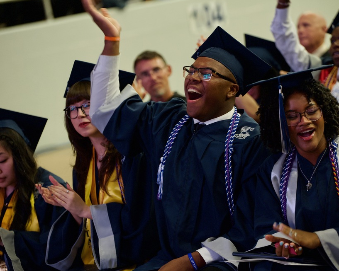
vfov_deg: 11.0
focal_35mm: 141
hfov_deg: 13.7
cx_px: 192
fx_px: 1415
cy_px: 131
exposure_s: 1/200
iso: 3200
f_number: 2.8
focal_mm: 120
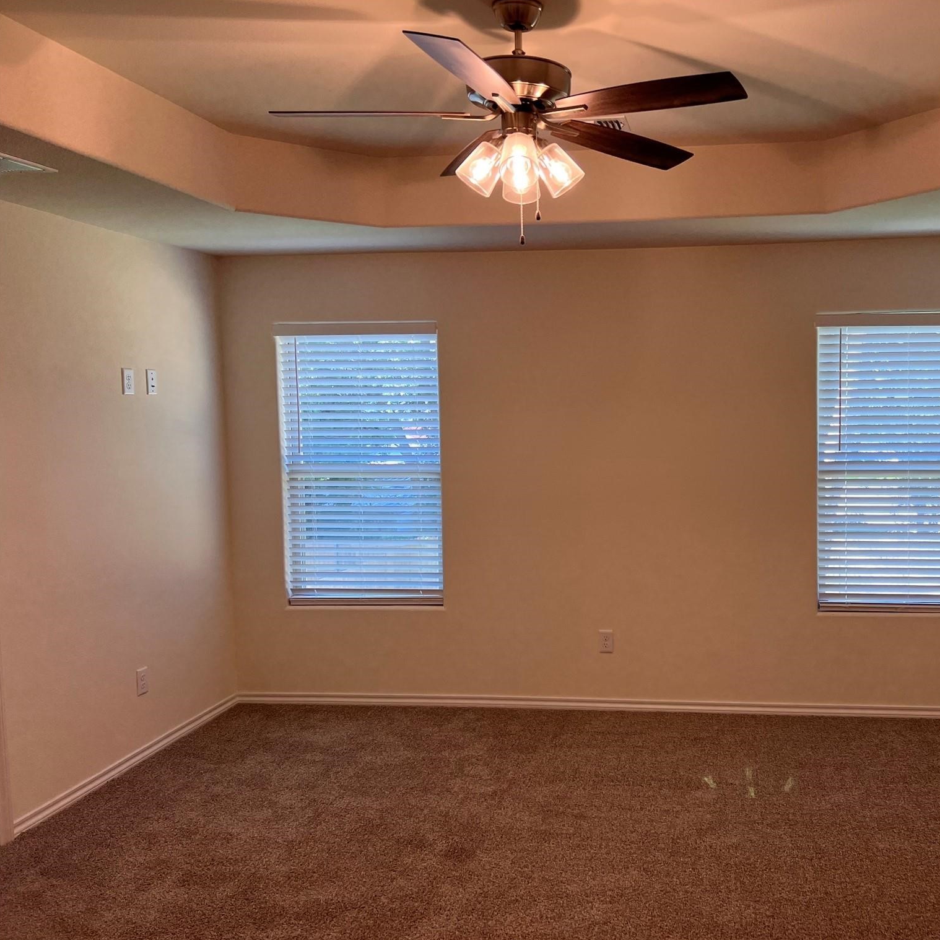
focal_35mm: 31
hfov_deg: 51.5
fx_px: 952
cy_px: 471
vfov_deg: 52.5
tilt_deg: -3.6
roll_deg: +1.2
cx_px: 631
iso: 80
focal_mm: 5.7
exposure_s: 1/120
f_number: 1.5
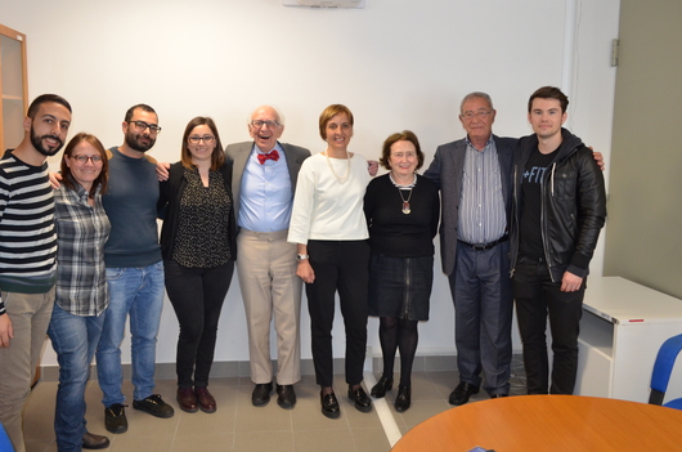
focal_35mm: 32
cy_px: 201
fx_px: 605
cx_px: 319
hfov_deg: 58.8
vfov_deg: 40.9
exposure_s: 1/60
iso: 720
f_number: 3.5
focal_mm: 18
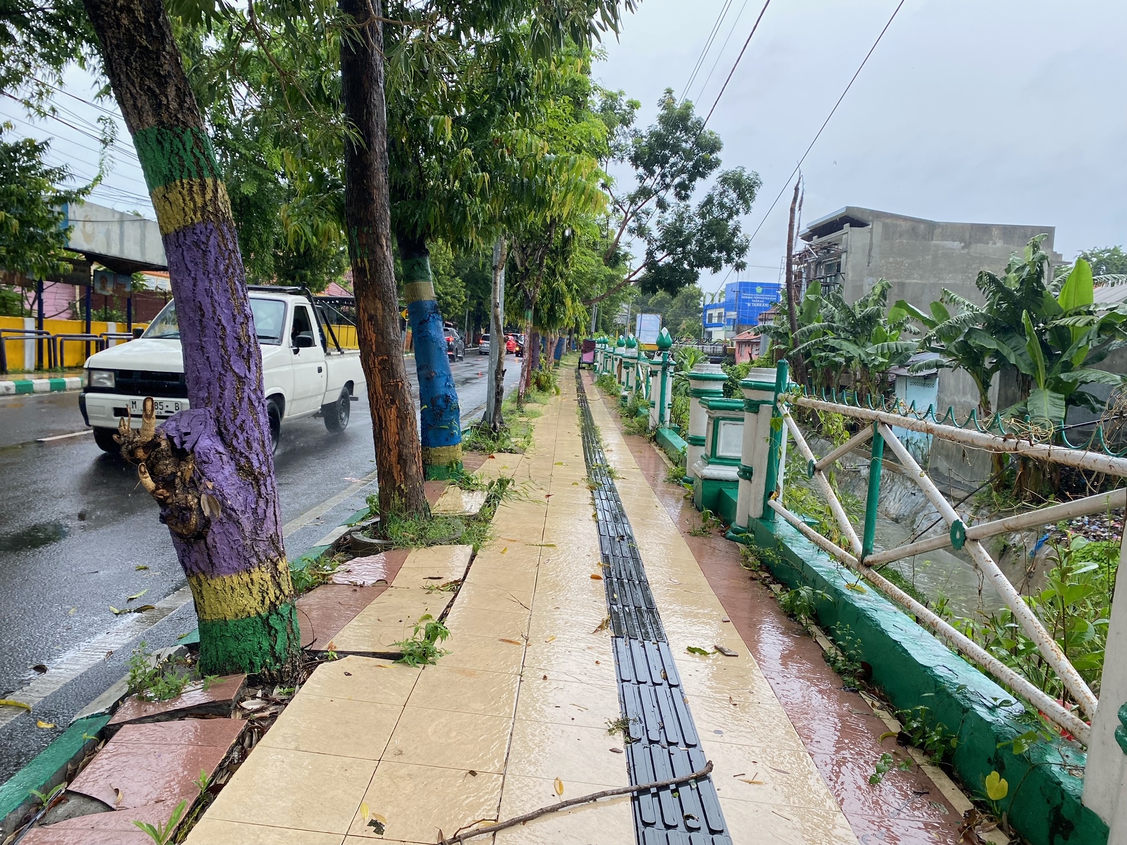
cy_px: 422
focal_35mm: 26
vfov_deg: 53.1
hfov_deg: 67.3
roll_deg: -2.6
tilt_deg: -5.5
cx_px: 564
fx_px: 846
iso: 32
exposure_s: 1/337
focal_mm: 4.25
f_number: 1.8
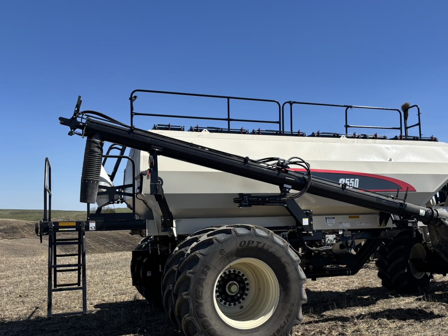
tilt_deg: +3.9
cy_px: 192
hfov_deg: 49.9
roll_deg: -1.7
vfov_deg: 38.6
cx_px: 266
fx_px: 479
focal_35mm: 37
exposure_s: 1/3650
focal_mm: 5.96
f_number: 1.6
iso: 50
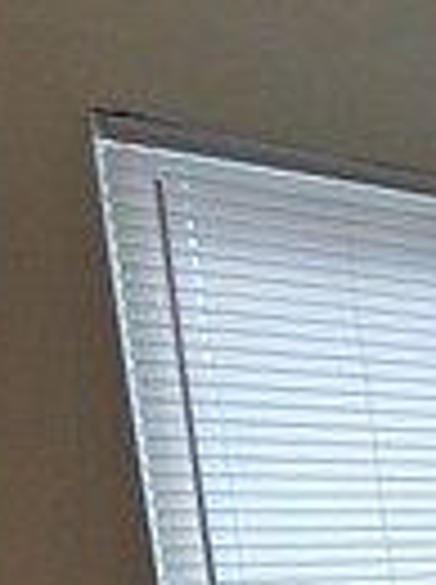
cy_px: 1195
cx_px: 989
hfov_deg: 10.9
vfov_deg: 13.9
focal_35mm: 118
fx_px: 1988
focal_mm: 5.54
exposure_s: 1/40
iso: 160
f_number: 1.8
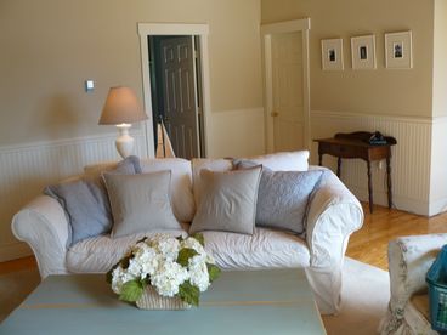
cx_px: 224
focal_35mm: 36
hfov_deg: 51.4
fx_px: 465
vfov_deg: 39.7
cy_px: 168
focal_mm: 6
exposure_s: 1/50
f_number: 2.8
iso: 100
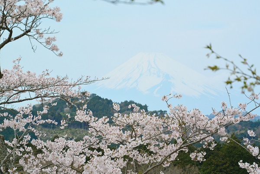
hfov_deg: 8.8
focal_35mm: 233
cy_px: 87
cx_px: 130
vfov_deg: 5.9
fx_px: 1684
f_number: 5
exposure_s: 1/640
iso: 100
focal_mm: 86.5
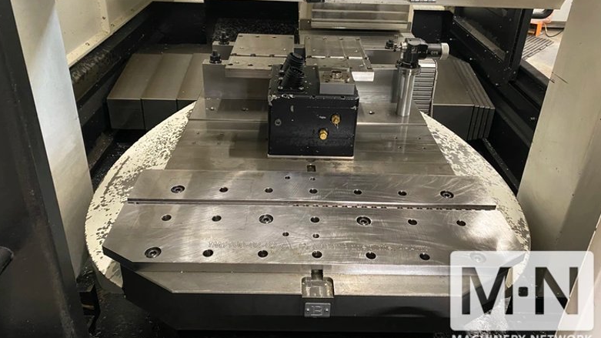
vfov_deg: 39.9
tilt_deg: -26.2
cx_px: 298
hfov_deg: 66.1
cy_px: 124
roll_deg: -1.7
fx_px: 462
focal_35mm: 29
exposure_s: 1/30
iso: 640
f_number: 1.8
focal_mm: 4.25
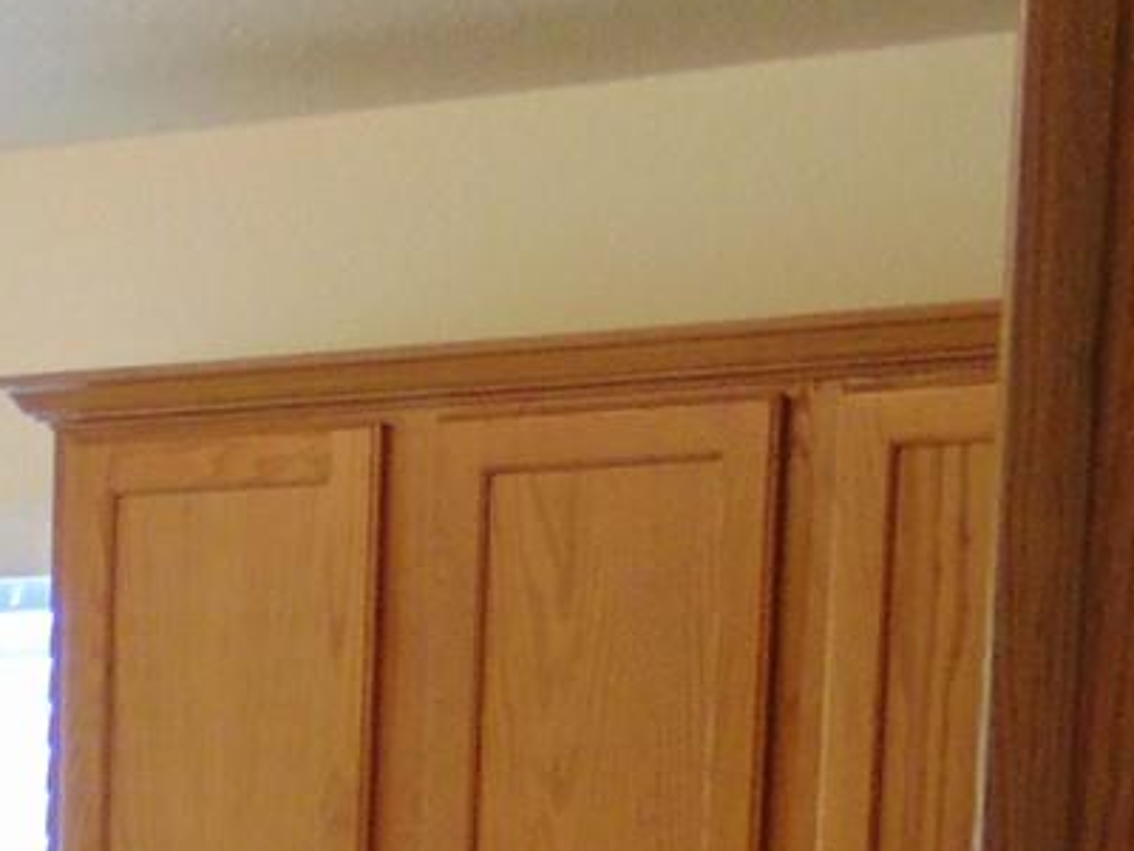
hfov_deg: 14.8
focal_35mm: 128
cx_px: -298
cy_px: 1929
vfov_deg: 10.3
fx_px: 4193
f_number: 3
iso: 160
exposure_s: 1/30
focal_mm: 4.5
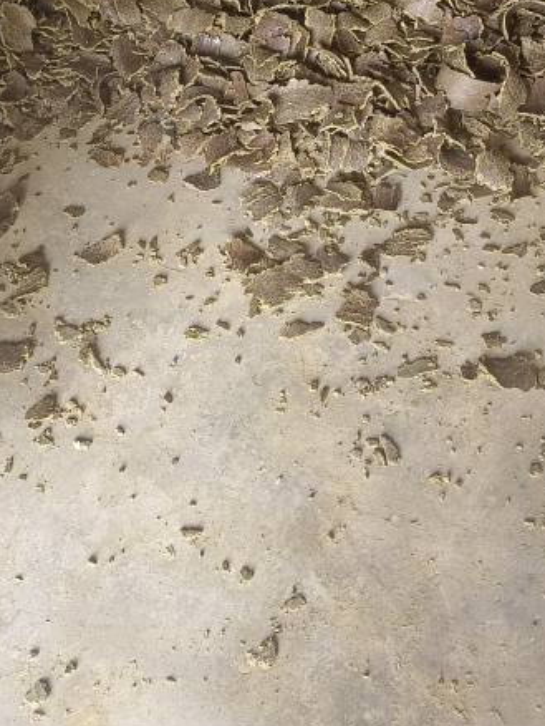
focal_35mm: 56
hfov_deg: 26.1
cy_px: -54
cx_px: 278
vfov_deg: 30.9
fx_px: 1174
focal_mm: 5.59
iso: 2143
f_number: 1.88
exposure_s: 1/50
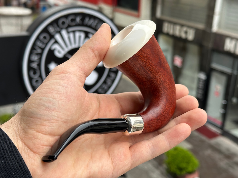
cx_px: 119
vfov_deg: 30.3
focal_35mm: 48
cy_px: 89
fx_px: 330
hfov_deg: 39.7
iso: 64
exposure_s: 1/377
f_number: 1.78
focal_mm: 6.86
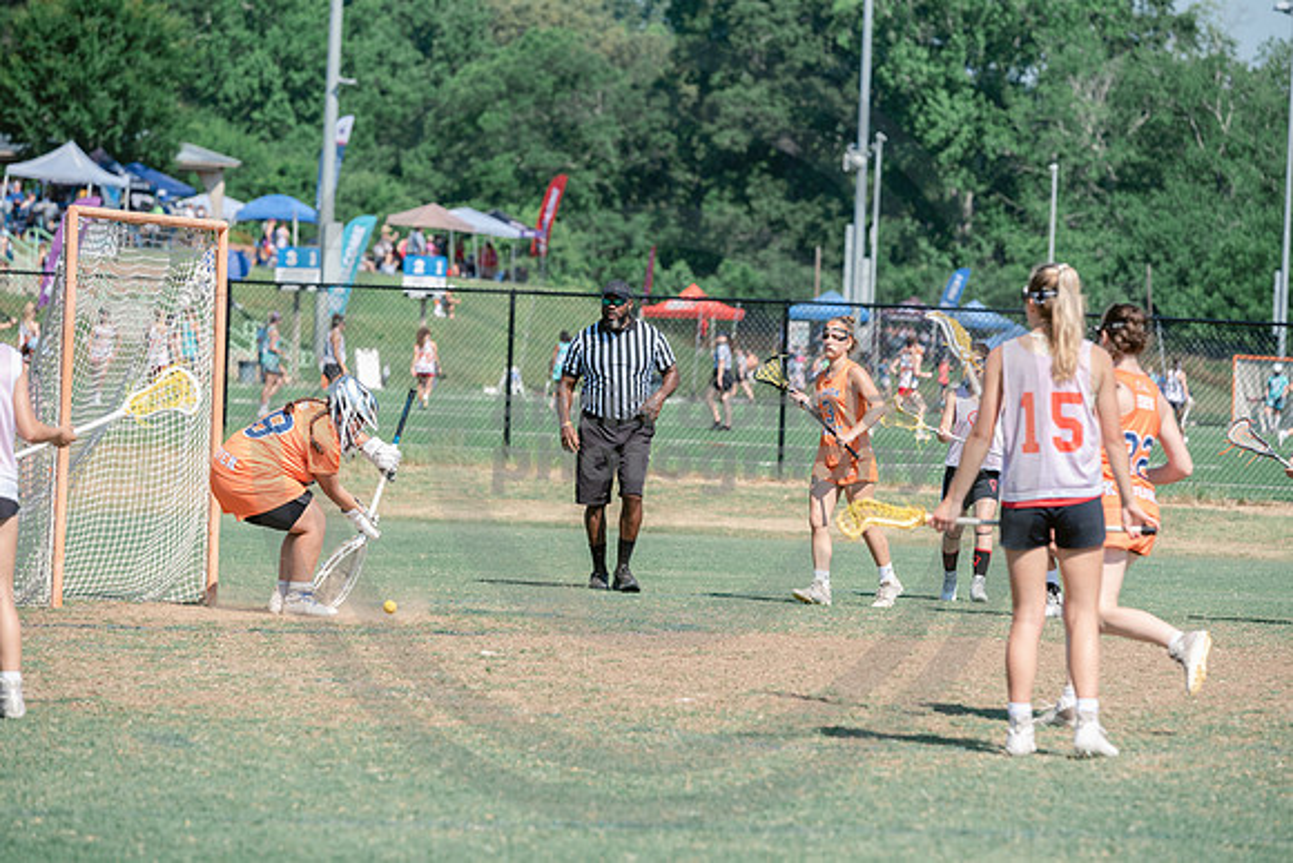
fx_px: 7185
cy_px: 432
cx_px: 646
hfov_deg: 10.3
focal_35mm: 200
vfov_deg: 6.9
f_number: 5.6
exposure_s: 1/2000
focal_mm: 200
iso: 400
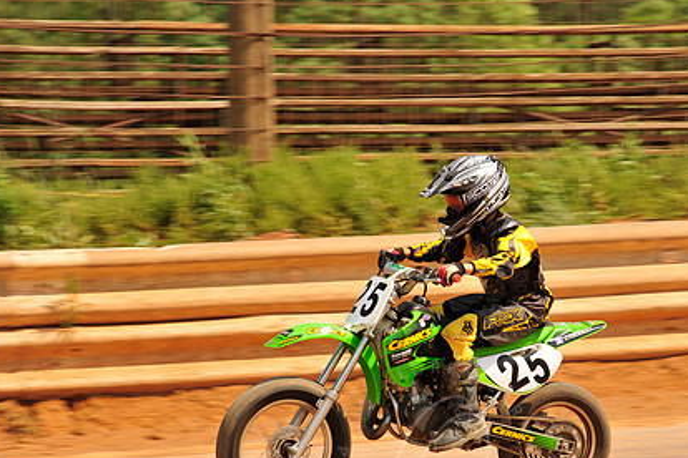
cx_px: 435
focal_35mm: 280
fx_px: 5351
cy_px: 309
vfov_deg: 4.9
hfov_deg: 7.4
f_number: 9
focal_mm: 200
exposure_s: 1/400
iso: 200
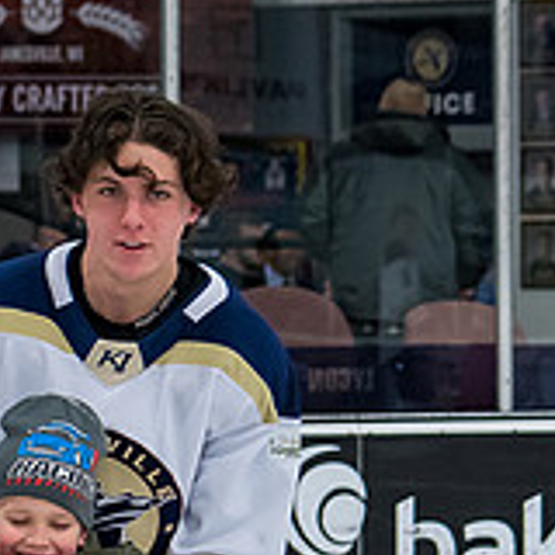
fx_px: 5750
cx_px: 113
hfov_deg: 5.5
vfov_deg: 5.5
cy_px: 578
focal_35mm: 317
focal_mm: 52
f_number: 4
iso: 800
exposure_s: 1/320
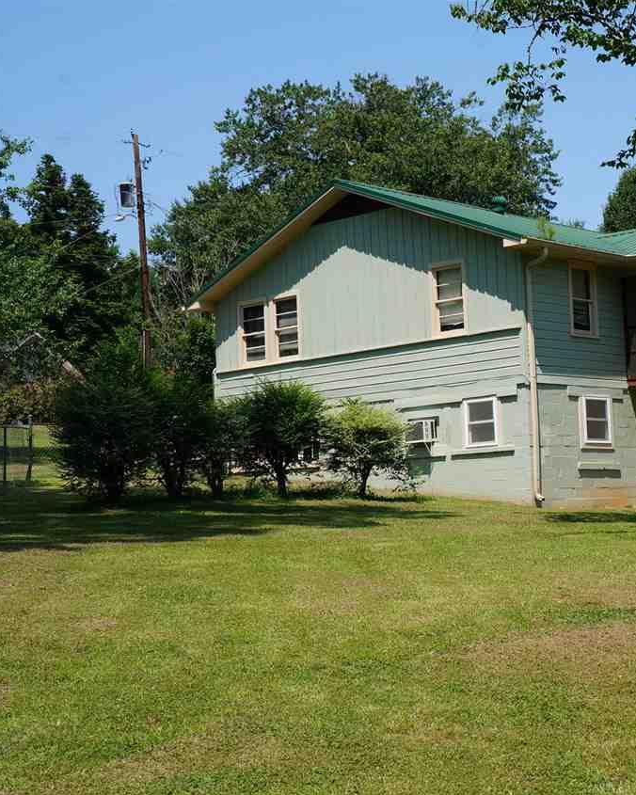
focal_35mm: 62
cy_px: 398
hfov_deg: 23.9
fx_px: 1452
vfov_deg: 30.6
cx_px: 597
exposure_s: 1/160
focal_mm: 29
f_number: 13
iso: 160
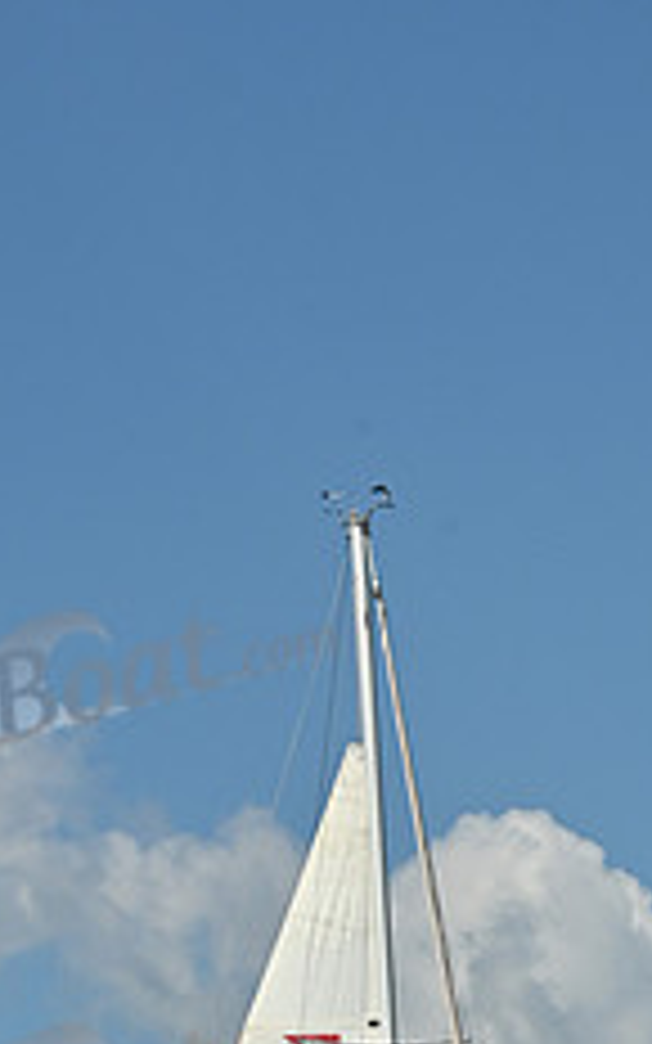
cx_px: 573
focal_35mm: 250
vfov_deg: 8.3
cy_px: 1292
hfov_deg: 5.2
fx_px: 7108
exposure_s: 1/1600
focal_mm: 98
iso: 320
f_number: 10
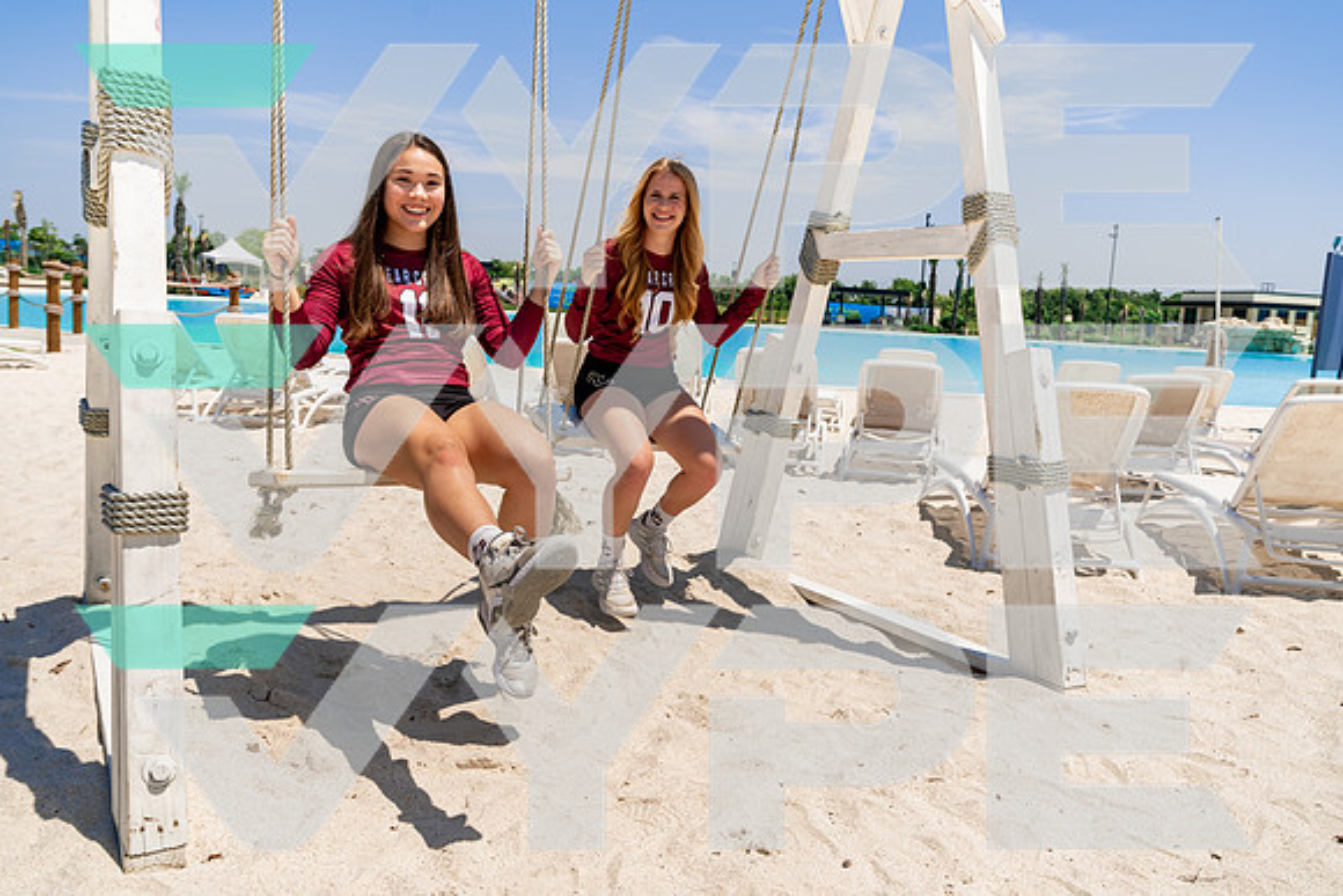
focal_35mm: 29
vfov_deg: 45.0
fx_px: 1082
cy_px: 448
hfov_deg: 63.6
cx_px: 672
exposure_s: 1/320
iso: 100
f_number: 7.1
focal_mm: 29
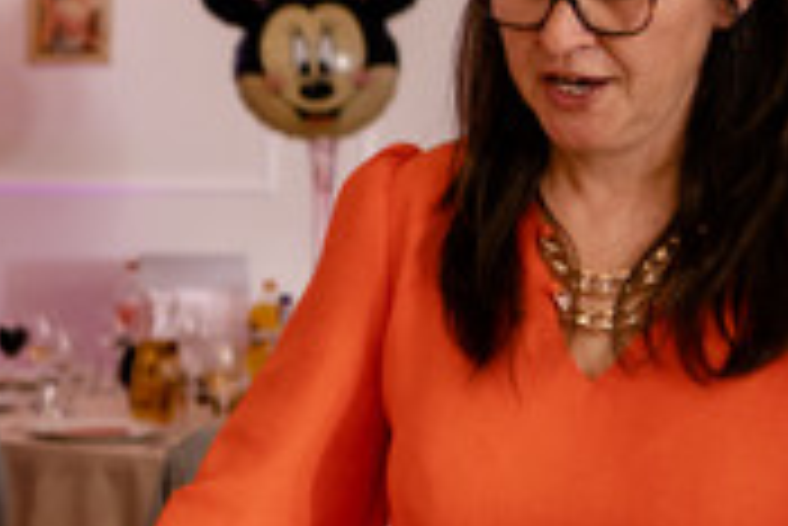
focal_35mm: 128
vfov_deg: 10.7
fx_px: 2804
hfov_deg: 14.4
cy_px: 371
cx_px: -540
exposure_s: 1/200
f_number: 2
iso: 800
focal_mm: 23
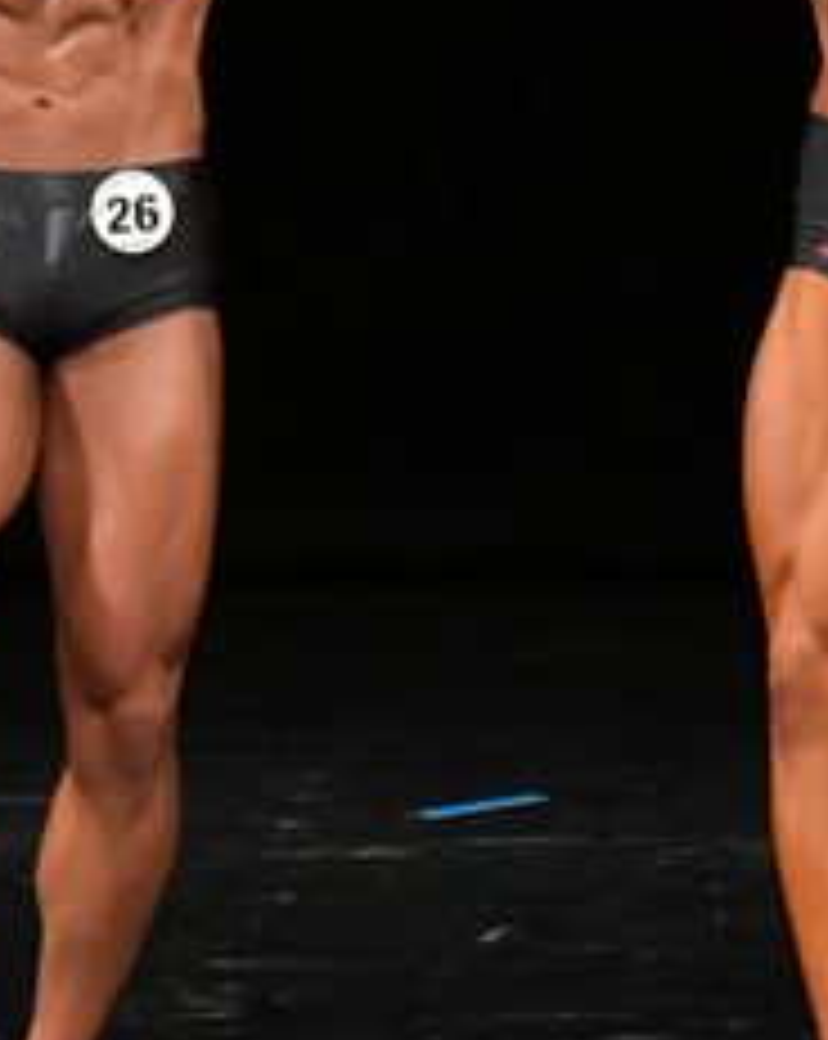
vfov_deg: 2.4
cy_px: 266
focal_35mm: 804
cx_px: 745
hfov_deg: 1.9
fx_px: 24693
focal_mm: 170
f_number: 5.6
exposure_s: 1/400
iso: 3200
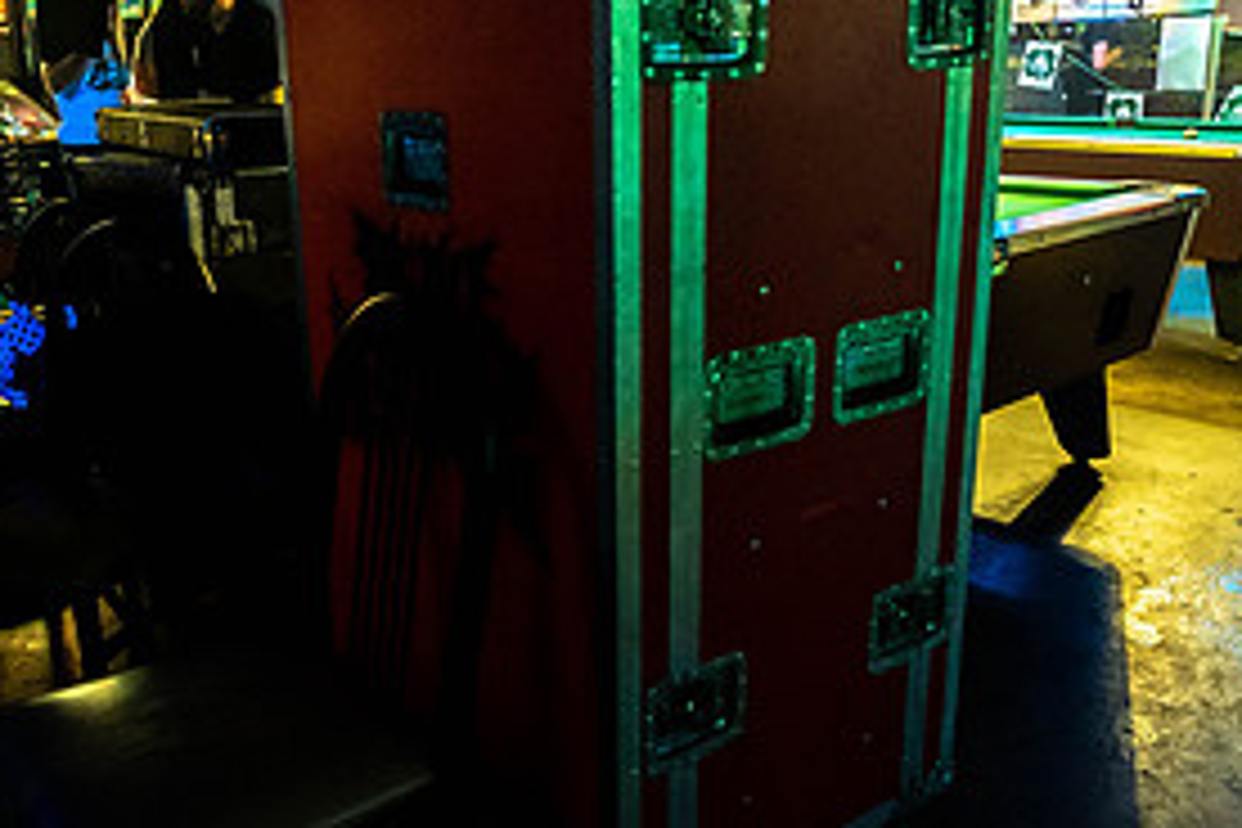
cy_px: 335
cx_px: 522
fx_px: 1104
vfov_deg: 40.9
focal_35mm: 32
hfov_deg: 58.4
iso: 3200
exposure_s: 1/60
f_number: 2.8
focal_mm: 14
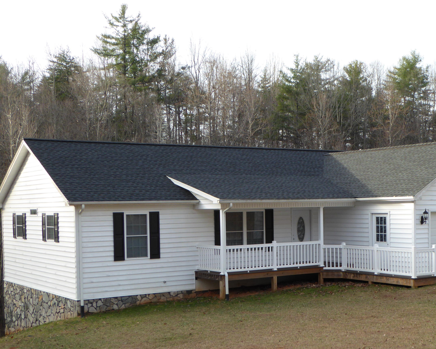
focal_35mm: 57
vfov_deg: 26.5
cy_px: 227
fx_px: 735
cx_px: 262
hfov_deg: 32.9
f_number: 3.8
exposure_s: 1/125
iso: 100
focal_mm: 7.2
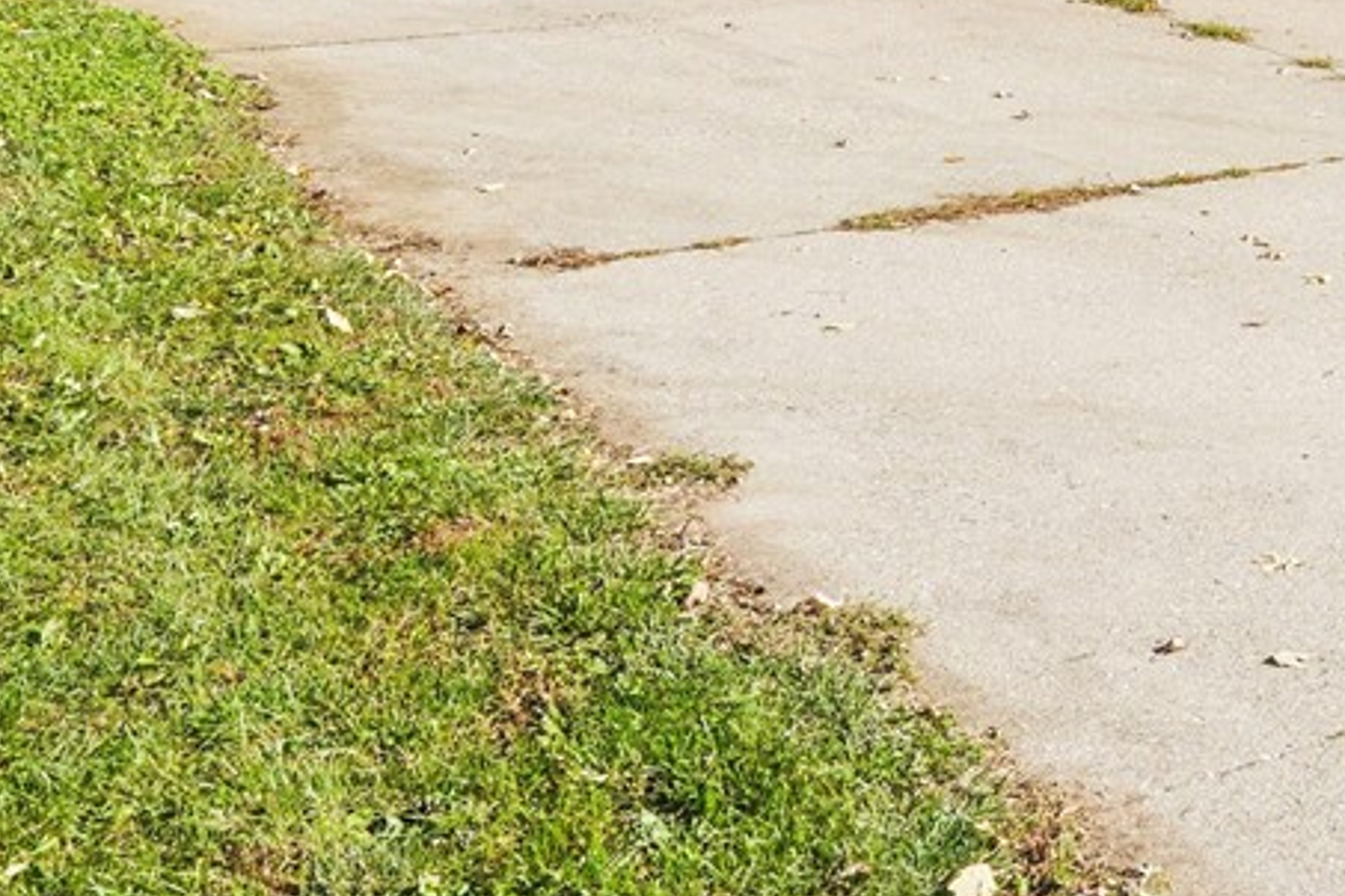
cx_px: 1896
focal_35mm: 60
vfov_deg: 21.1
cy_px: -165
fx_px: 2241
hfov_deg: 26.4
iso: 400
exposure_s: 1/400
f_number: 9
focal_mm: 16
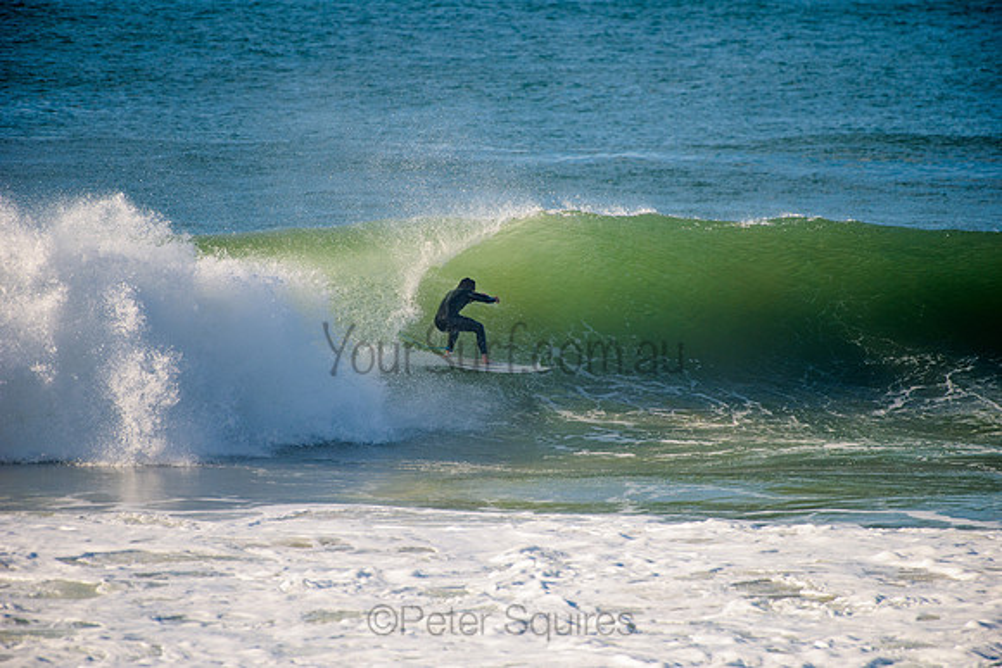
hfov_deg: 4.1
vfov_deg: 2.8
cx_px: 501
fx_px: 13919
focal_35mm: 500
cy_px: 334
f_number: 5.6
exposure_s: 1/1600
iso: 200
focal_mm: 500
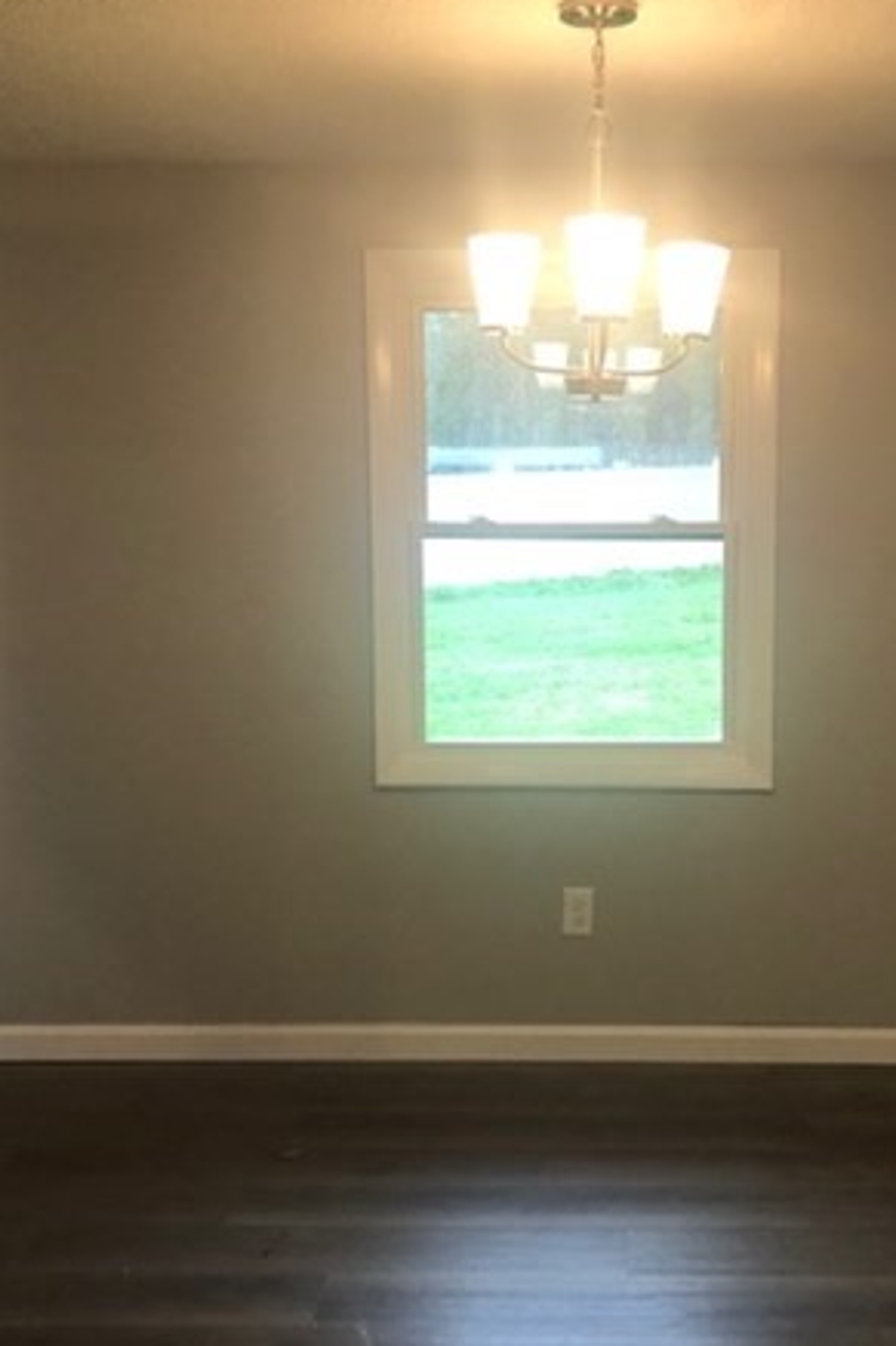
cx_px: 576
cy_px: 671
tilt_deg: -8.0
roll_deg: +1.5
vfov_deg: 48.5
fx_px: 1494
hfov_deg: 33.2
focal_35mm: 40
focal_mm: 3.99
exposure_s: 1/24
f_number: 1.8
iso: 32
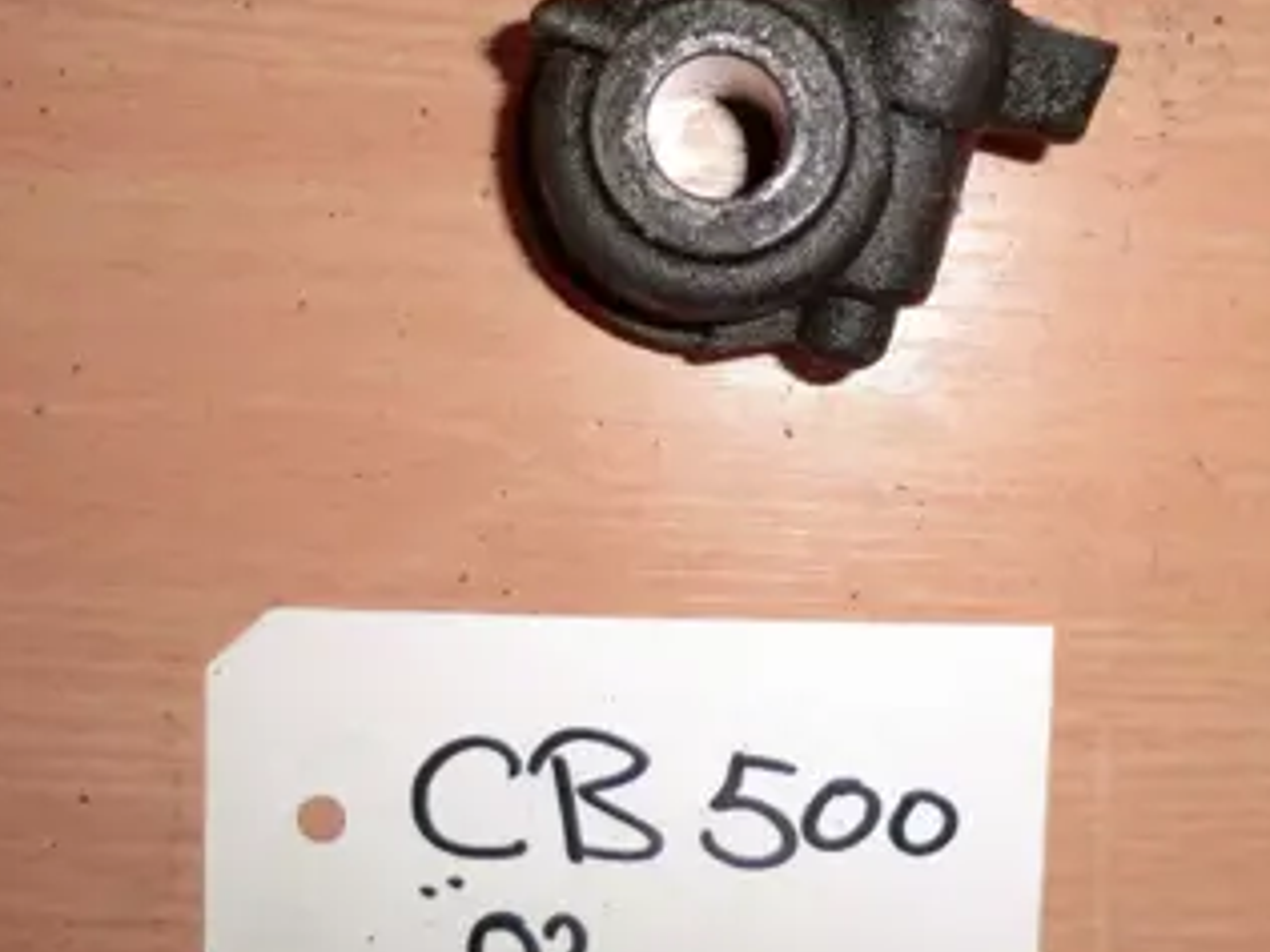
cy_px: 418
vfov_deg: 35.1
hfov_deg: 45.5
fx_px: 1504
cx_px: 764
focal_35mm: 41
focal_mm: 4.9
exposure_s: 1/60
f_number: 3.2
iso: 160
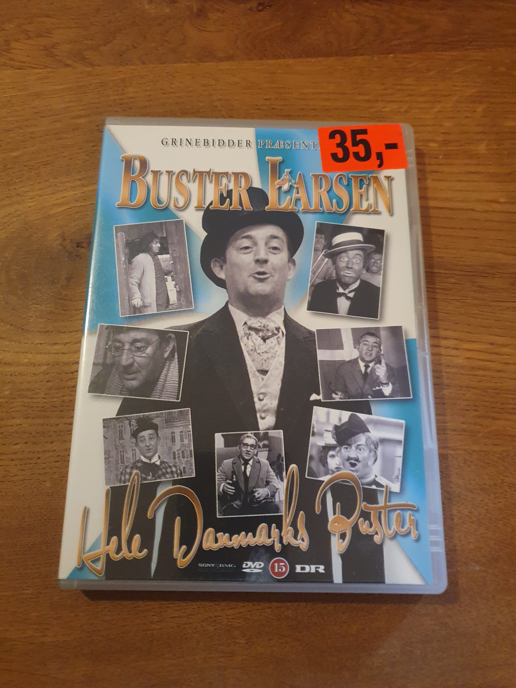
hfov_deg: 53.1
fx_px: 517
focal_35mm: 26
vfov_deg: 67.3
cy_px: 344
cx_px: 258
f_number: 1.5
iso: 400
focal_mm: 4.32
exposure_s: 1/50
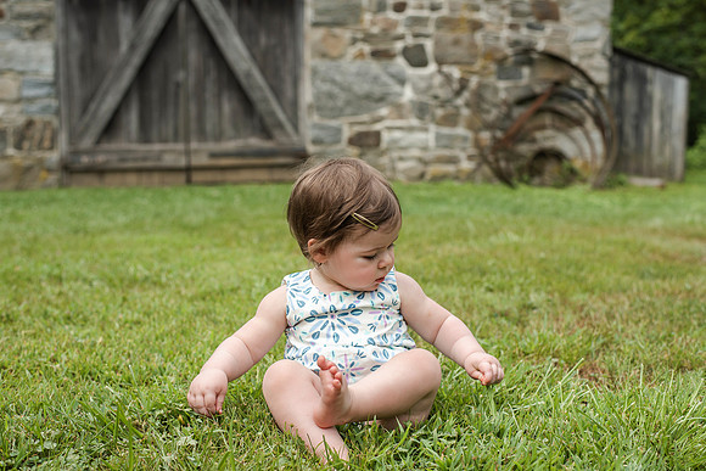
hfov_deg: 39.6
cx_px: 353
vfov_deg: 27.0
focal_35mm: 50
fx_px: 981
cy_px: 236
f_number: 4
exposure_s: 1/2000
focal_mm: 50
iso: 400
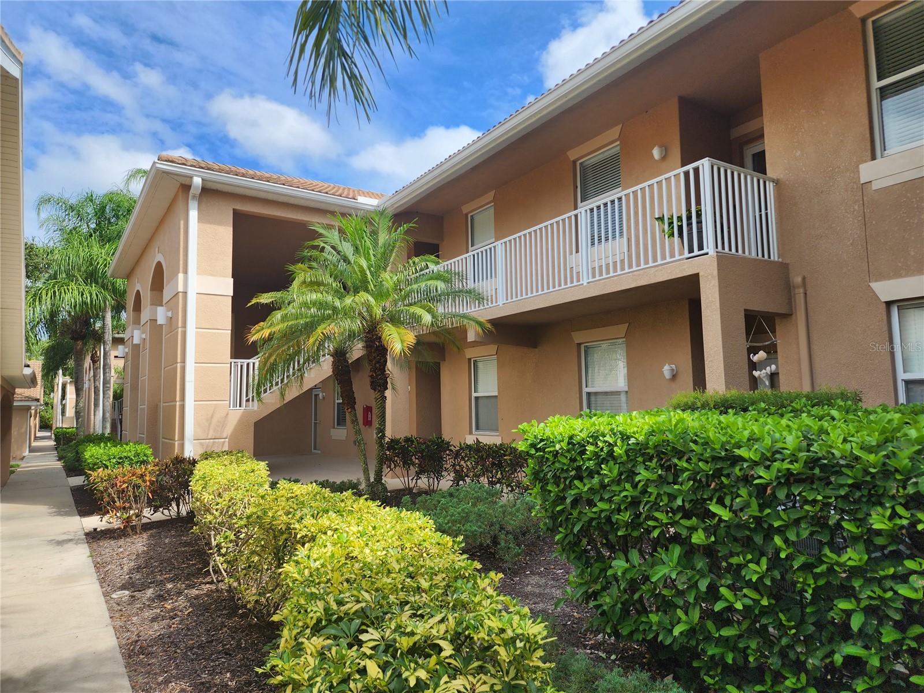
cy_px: 346
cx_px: 462
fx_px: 614
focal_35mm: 23
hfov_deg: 73.9
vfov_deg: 58.9
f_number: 1.8
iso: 12
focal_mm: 6.4
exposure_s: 1/577
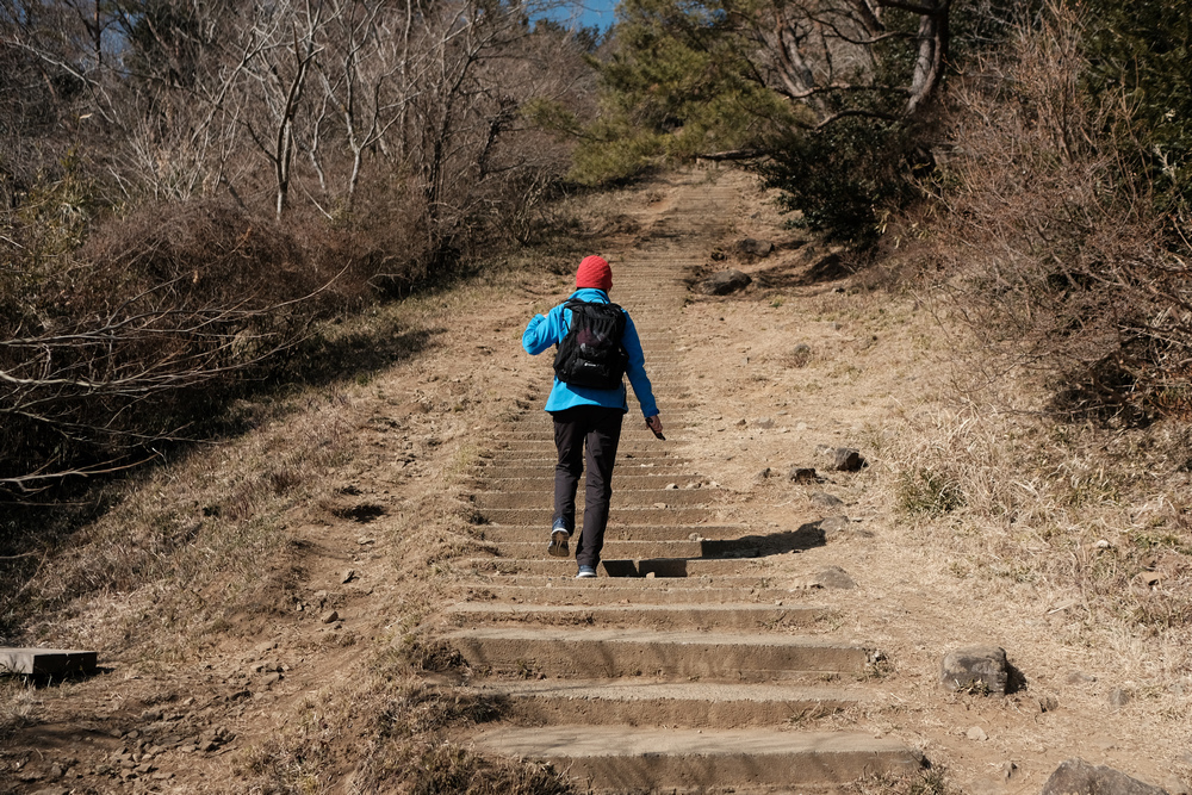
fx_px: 1159
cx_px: 596
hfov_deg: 54.4
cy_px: 398
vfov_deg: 37.9
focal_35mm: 35
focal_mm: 23
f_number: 3.6
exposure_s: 1/2000
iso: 200
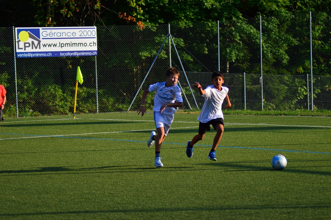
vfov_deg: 9.3
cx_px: 166
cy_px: 110
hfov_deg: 14.0
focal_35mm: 147
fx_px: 1350
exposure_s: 1/1000
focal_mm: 98
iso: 200
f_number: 4
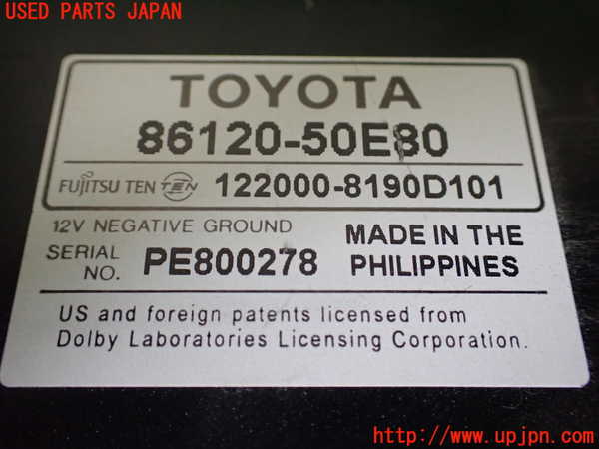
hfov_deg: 60.0
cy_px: 224
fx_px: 519
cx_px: 300
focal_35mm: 30
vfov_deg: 46.8
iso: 800
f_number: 2.3
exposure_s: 1/80
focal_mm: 5.4
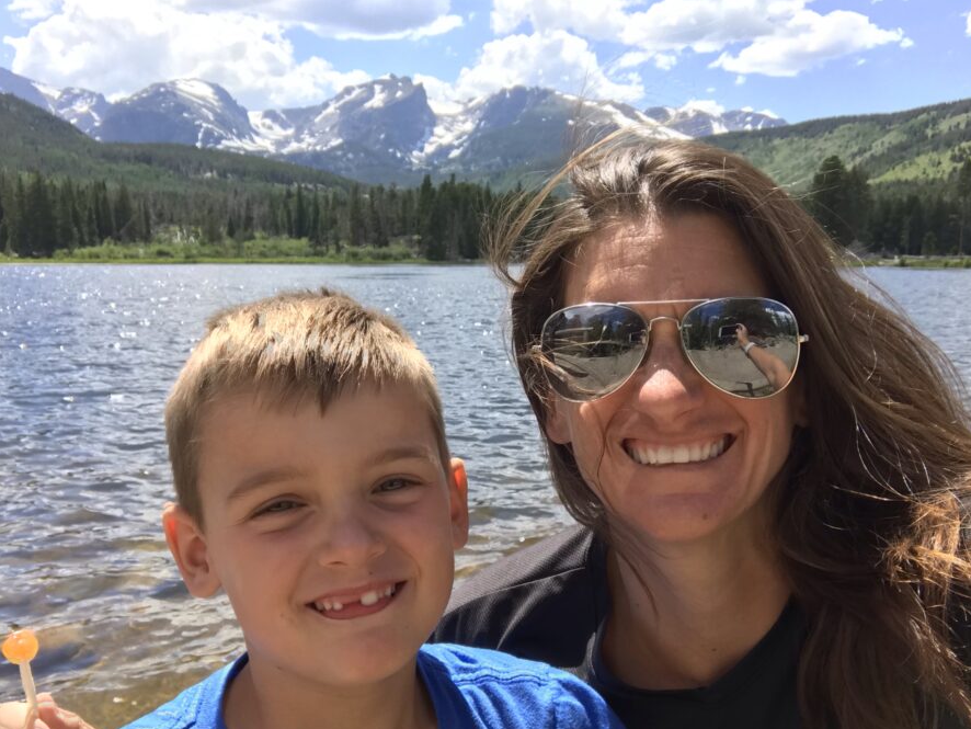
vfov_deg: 38.6
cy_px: 403
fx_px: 1038
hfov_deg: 50.1
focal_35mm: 37
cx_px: 490
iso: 25
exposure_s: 1/405
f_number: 2.2
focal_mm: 2.87
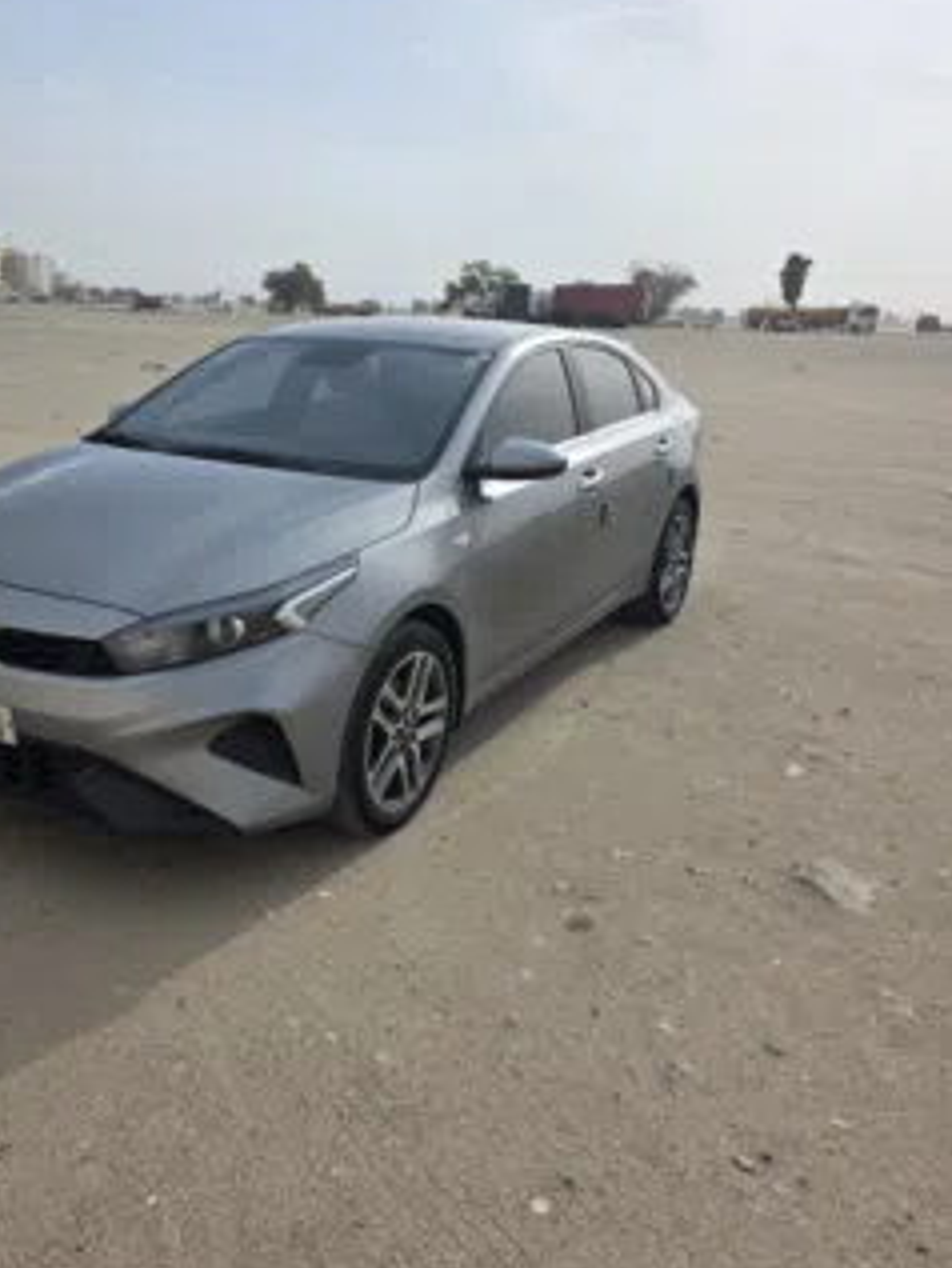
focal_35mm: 29
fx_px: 1063
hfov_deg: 47.8
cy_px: 580
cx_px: 356
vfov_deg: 61.5
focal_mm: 6.3
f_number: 1.7
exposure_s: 1/7944
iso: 64
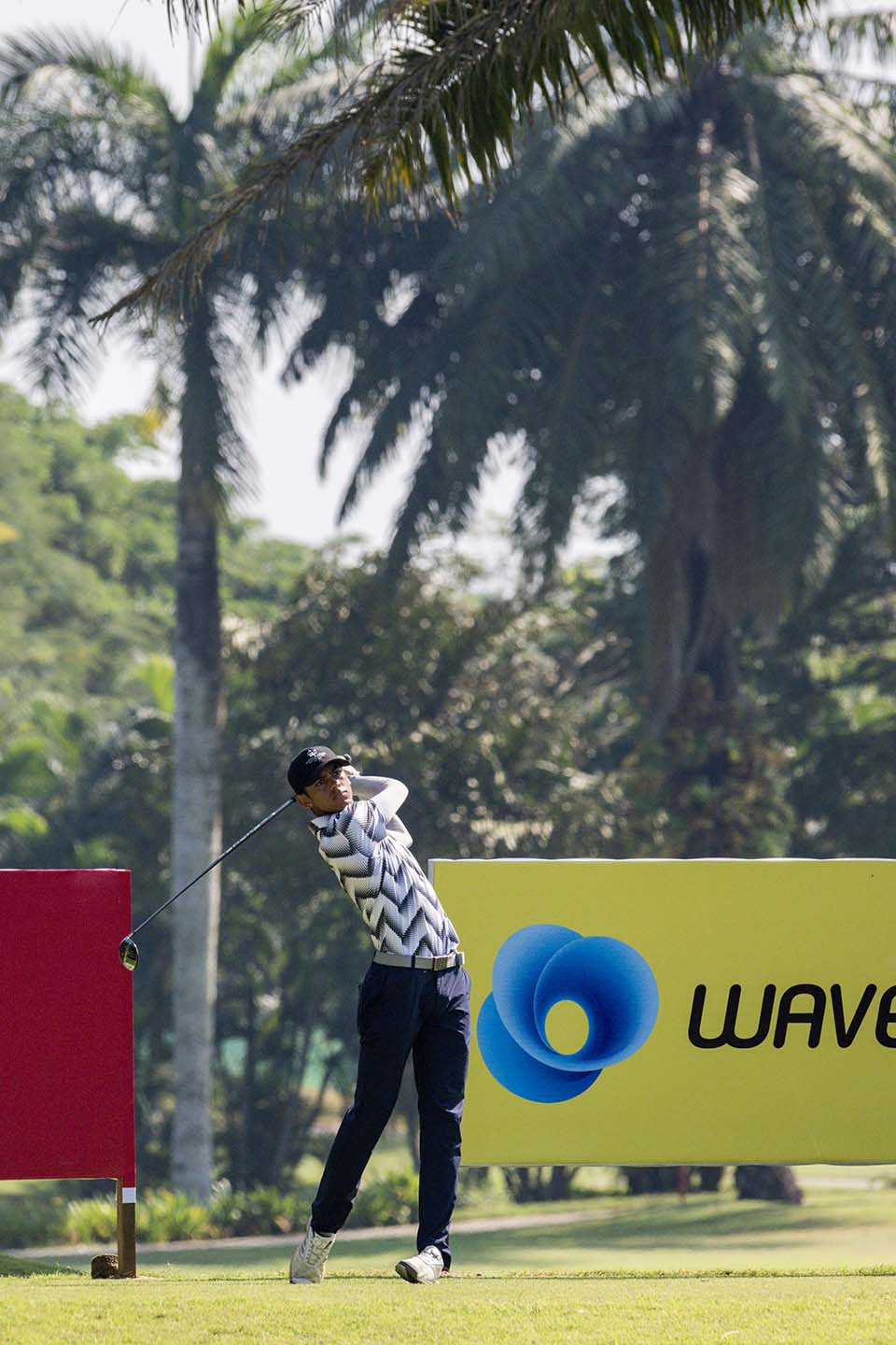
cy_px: 672
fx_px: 14932
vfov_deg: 5.2
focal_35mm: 400
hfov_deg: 3.4
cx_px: 448
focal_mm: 400
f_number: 8
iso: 1400
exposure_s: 1/2000
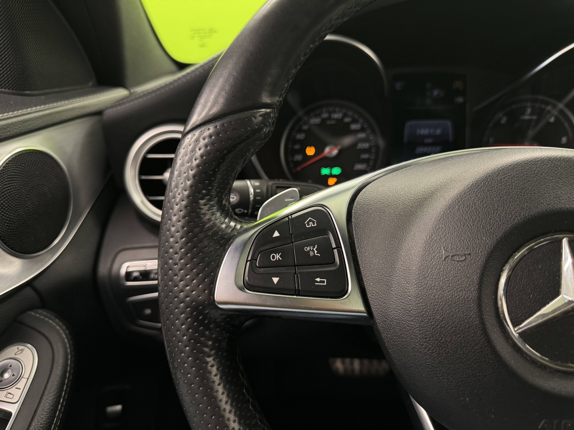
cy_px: 215
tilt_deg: -18.7
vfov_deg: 56.8
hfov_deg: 71.6
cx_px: 287
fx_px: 398
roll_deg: +1.2
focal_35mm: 24
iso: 250
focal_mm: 6.76
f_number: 1.78
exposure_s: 1/50
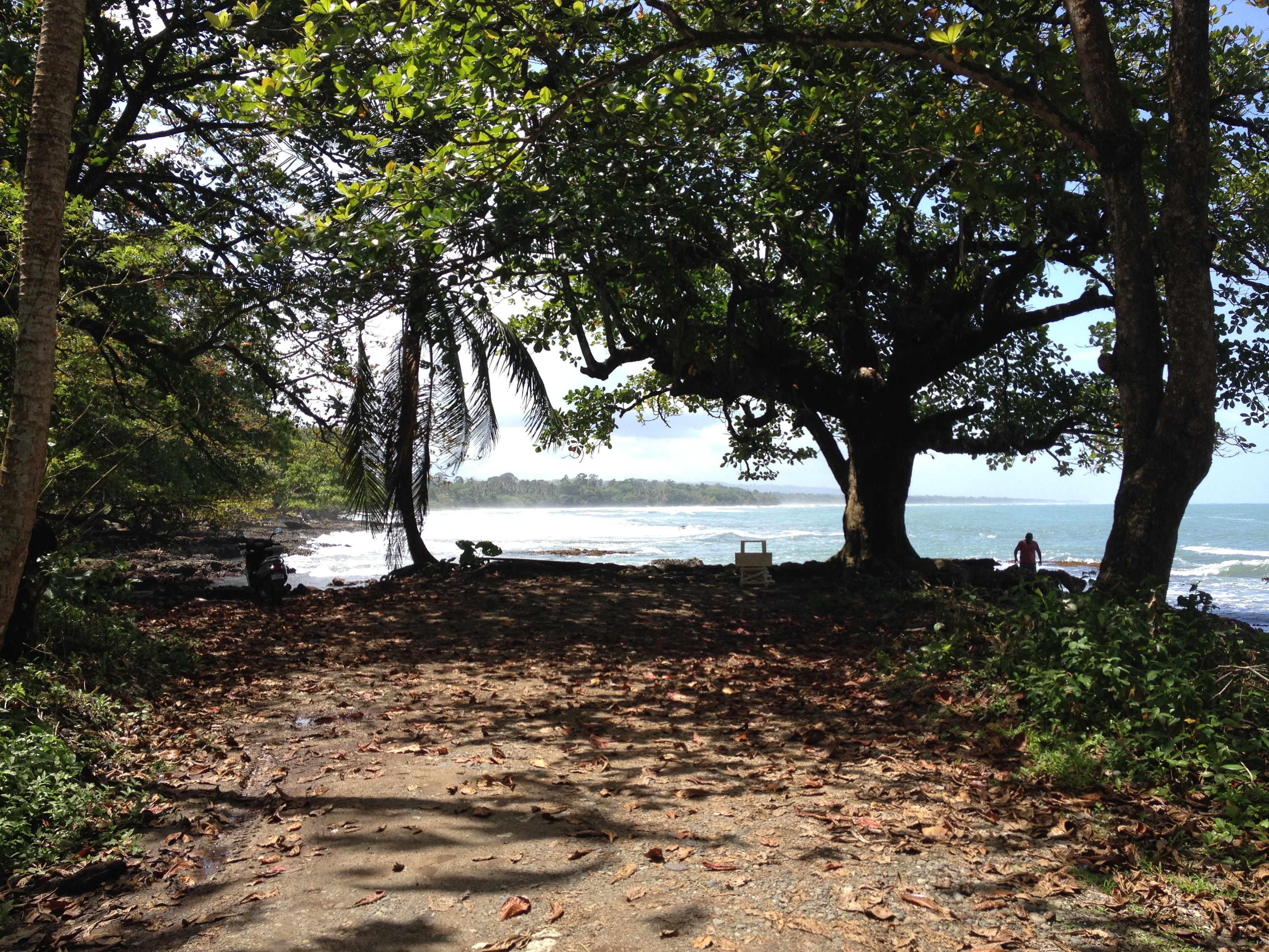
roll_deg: +0.4
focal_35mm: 35
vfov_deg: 40.7
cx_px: 634
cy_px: 476
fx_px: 1283
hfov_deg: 52.6
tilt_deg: -1.9
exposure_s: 1/935
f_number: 2.4
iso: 50
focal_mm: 4.28
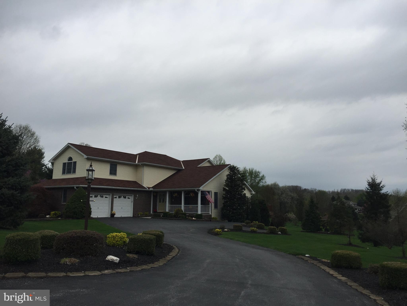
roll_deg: -2.9
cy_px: 153
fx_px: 341
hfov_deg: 61.7
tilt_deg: +10.6
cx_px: 204
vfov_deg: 48.2
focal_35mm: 29
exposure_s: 1/2083
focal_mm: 4.15
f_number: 2.2
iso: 32
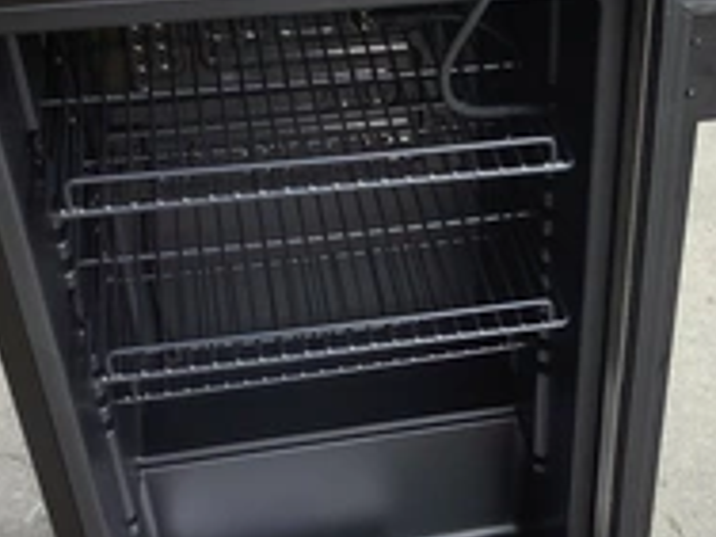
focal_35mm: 66
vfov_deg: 22.1
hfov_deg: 28.7
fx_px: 1365
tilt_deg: -42.4
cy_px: 369
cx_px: 575
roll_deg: -1.2
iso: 50
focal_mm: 3.3
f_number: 2.4
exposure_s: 1/120
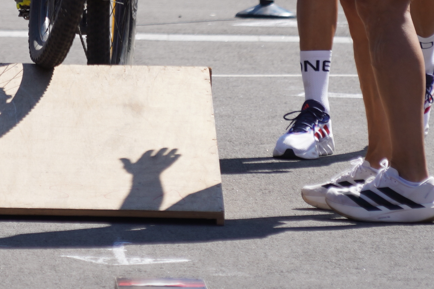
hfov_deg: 3.3
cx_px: -4
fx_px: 7535
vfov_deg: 2.2
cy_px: -129
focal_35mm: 625
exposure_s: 1/320
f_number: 6.3
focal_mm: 205
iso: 100
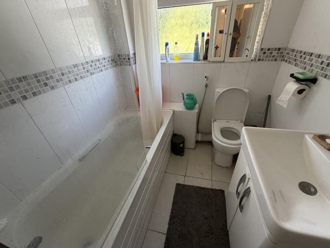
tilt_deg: -32.3
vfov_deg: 81.7
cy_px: 127
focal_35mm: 15
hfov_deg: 98.1
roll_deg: +3.3
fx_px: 143
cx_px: 170
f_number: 2.2
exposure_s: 1/121
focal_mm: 2.22
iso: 250
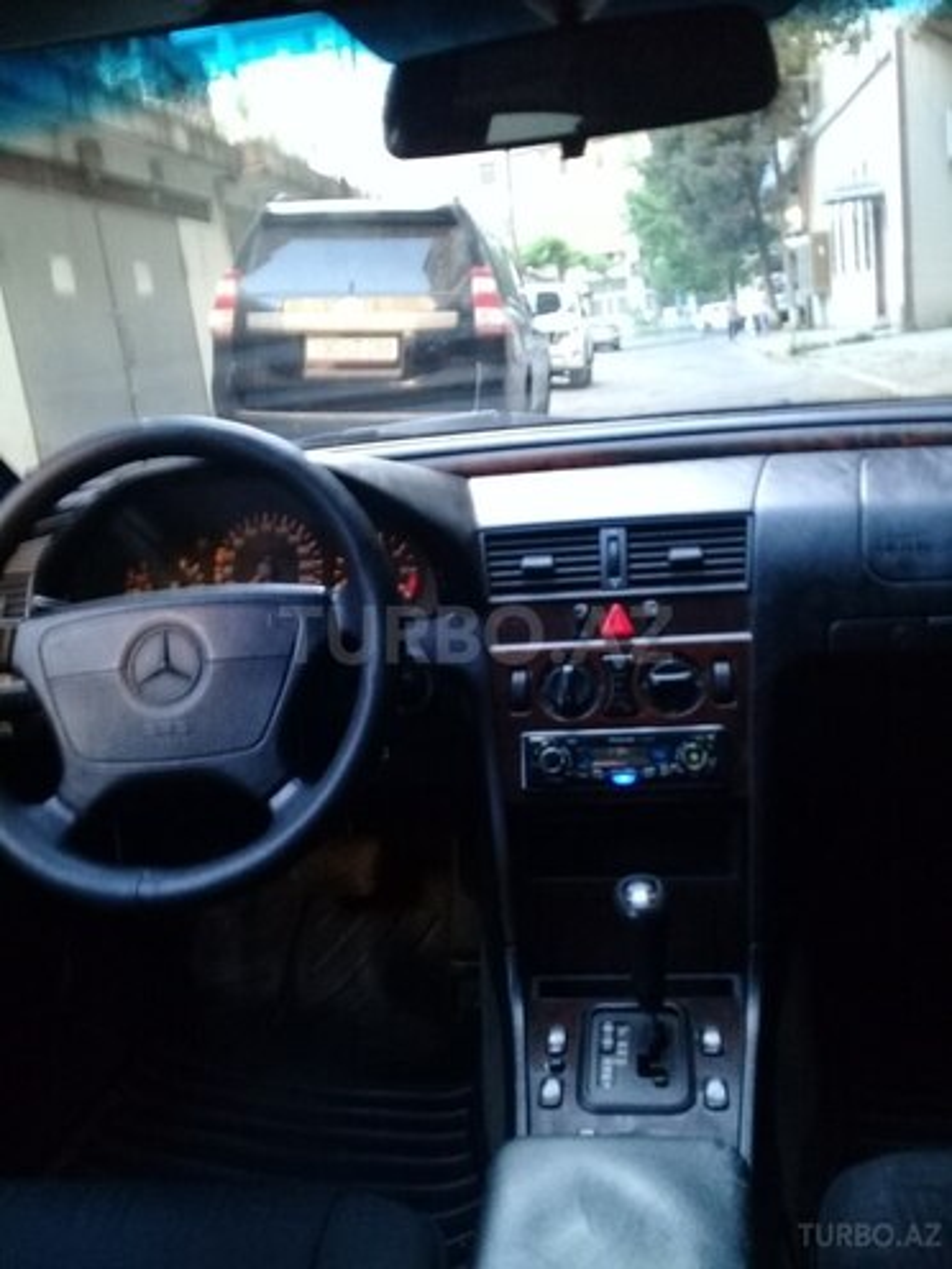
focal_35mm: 31
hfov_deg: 45.4
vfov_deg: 58.4
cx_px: 476
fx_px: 1137
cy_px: 634
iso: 250
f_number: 2.2
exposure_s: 1/17
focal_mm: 3.3
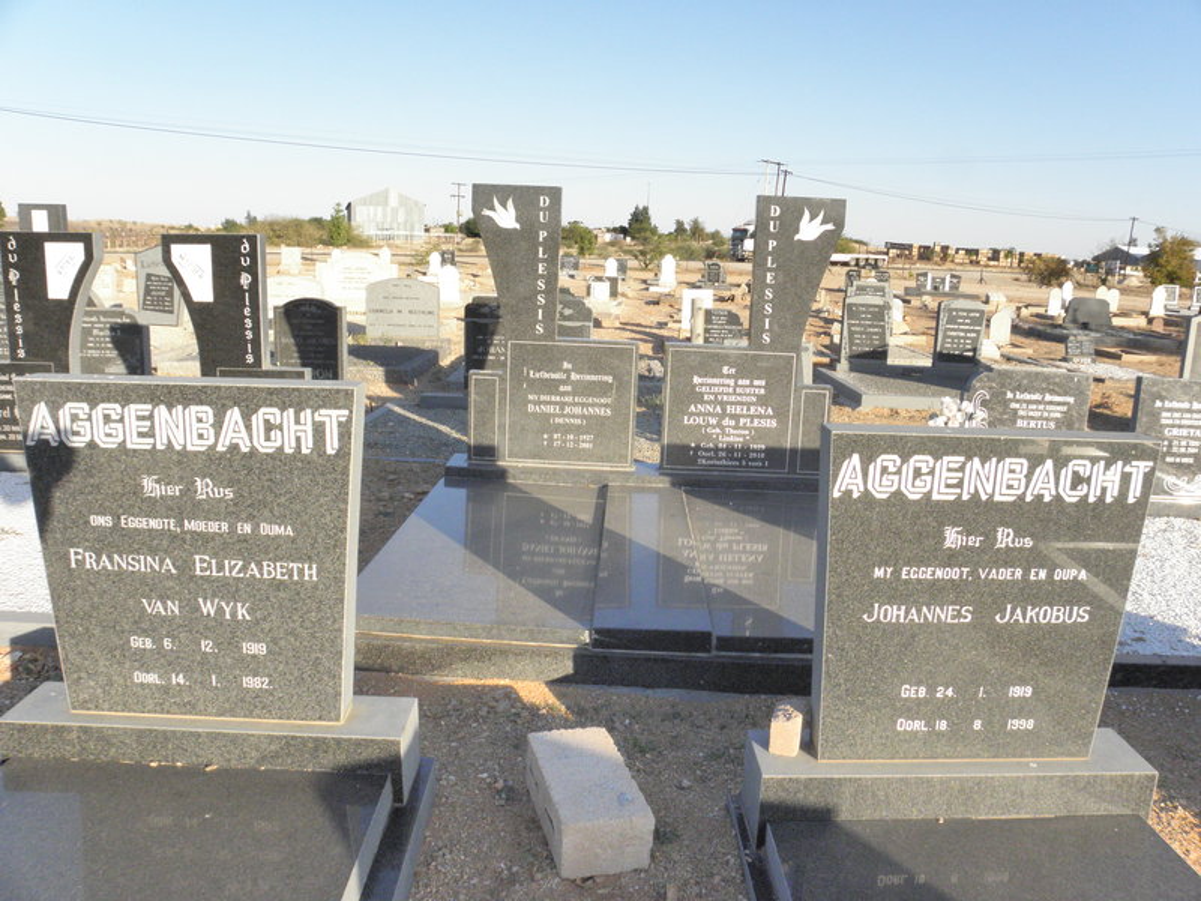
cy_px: 450
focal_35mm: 26
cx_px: 600
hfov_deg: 67.3
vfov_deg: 53.1
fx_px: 902
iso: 200
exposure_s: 1/320
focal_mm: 4.6
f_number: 6.3
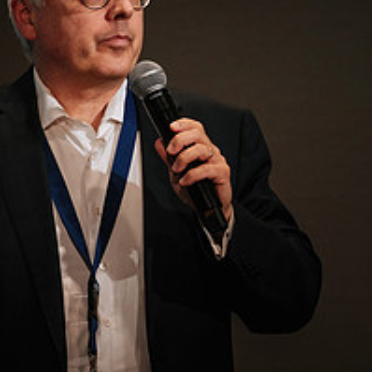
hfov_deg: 4.3
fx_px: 4985
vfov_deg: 4.3
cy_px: 238
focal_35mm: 410
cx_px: 256
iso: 800
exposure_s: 1/100
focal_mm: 106
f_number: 2.8
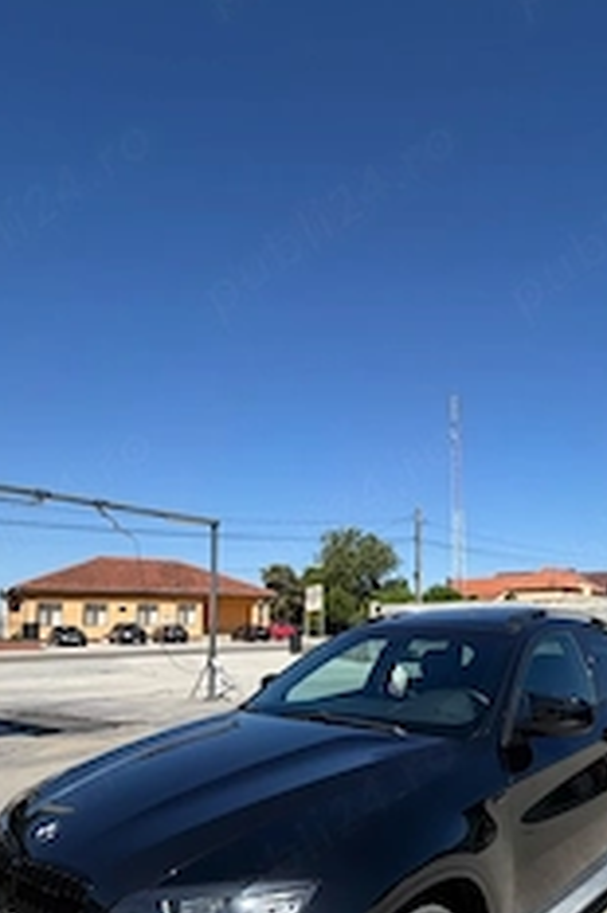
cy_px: 572
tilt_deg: +6.9
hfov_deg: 50.3
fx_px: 633
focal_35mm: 25
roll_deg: -0.8
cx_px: 407
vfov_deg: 70.4
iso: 20
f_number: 2.2
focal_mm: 2.22
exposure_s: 1/876
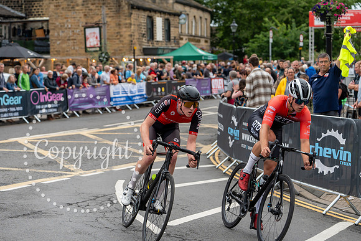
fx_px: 742
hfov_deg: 27.3
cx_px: 180
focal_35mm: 74
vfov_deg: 18.4
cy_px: 120
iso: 500
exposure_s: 1/800
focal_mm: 74
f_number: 3.5
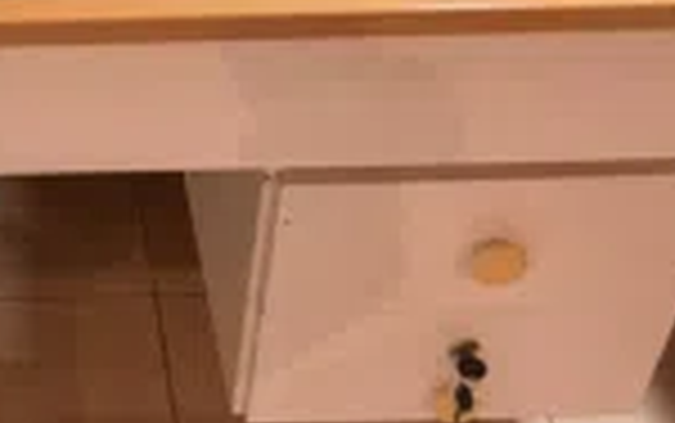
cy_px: 126
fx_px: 1252
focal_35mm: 68
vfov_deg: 19.1
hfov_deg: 28.4
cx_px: 4
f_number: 1.78
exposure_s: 1/50
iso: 400
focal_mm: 6.76
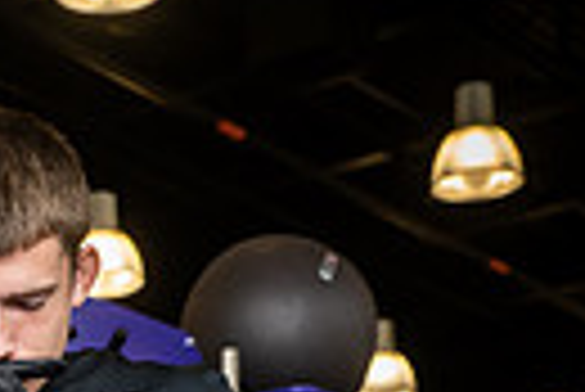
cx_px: 14
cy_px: 910
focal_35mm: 166
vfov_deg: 7.8
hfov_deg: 12.2
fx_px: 2700
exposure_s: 1/250
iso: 500
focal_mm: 48
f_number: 5.6
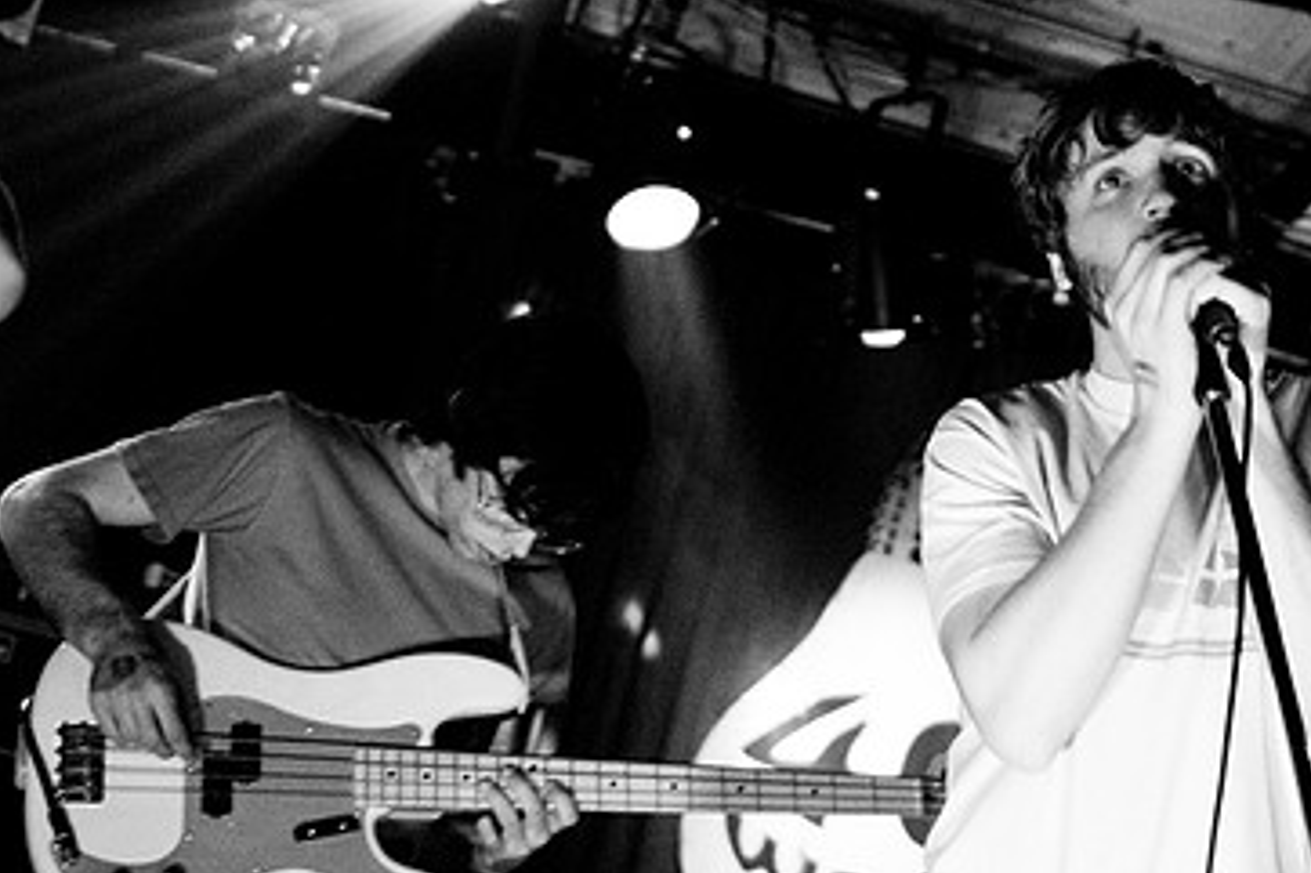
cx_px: 862
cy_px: 415
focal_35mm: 72
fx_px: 2621
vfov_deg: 18.9
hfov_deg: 27.9
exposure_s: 1/100
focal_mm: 30
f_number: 1.6
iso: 800
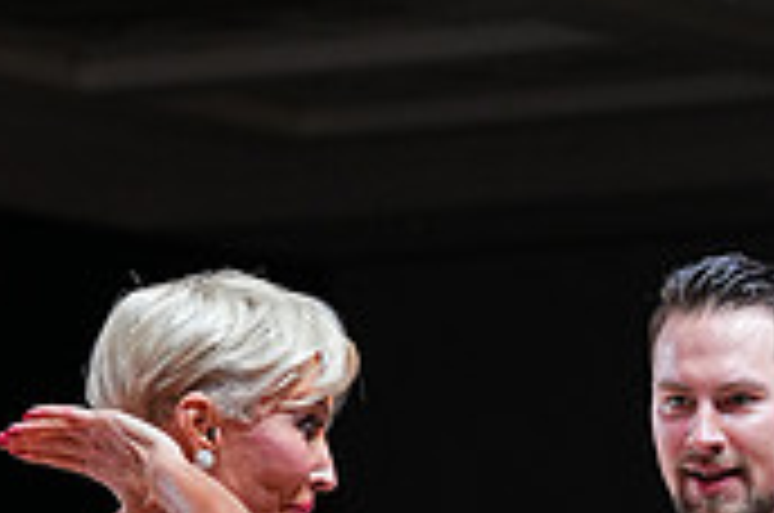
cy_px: 963
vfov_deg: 4.5
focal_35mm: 301
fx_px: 6459
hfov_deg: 6.8
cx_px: 628
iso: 1250
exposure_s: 1/500
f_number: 4
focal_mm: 89
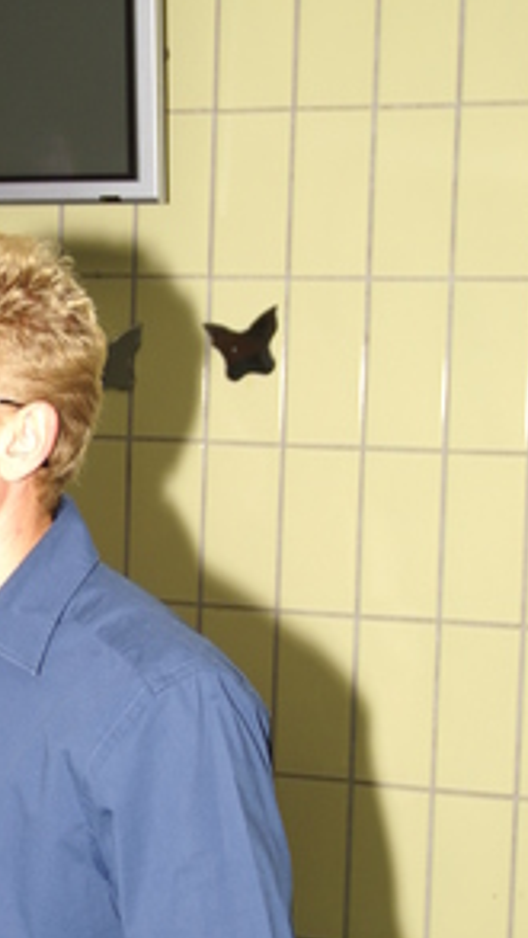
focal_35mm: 90
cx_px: -21
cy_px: 583
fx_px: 2238
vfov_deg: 23.6
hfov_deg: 13.2
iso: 200
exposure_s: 1/60
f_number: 3.5
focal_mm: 28
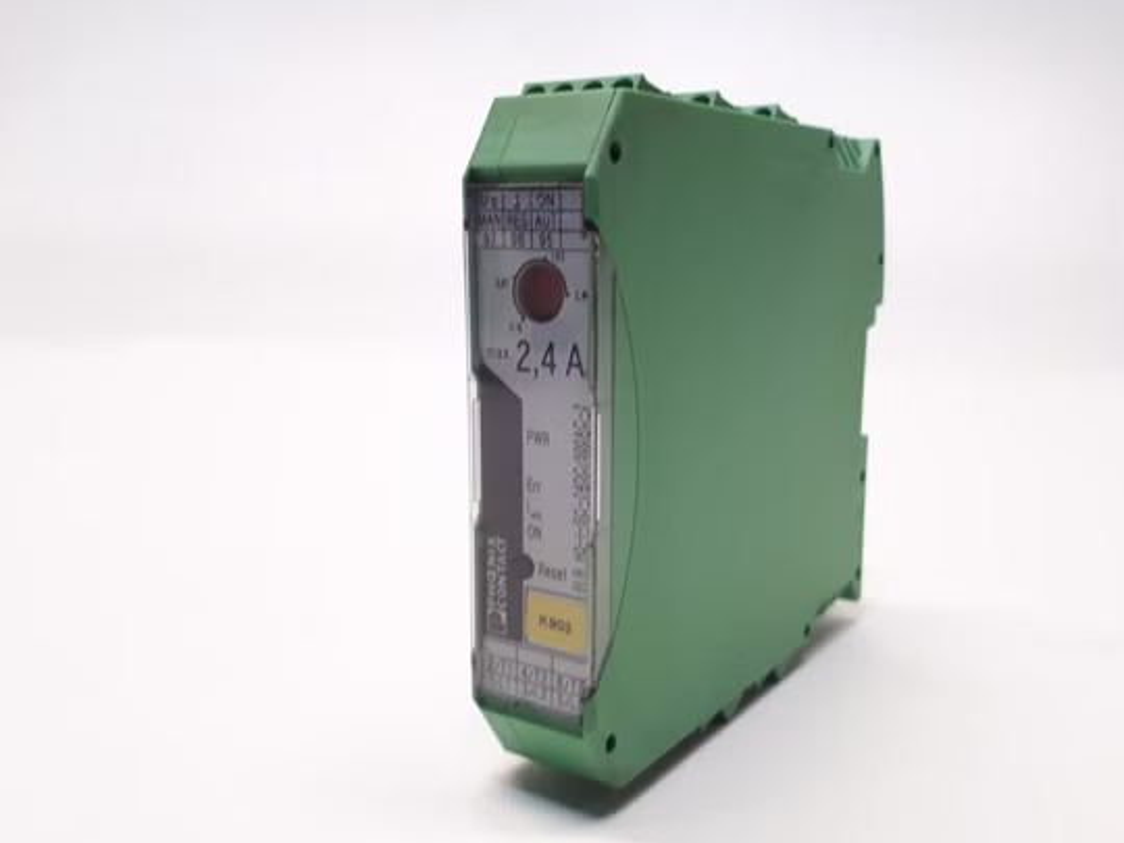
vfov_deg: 44.1
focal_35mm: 32
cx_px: 633
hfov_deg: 56.6
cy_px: 448
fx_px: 1039
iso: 100
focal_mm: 3.6
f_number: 1.9
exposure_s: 1/33
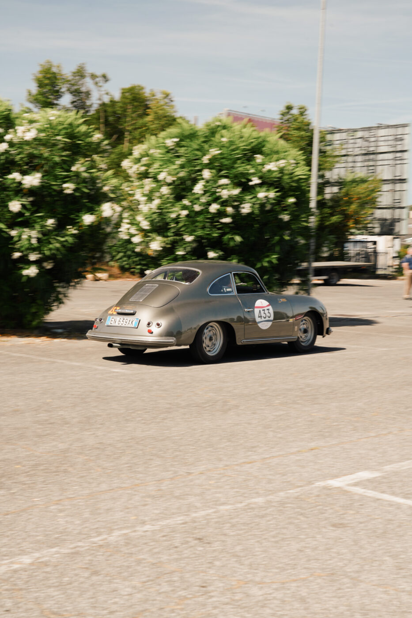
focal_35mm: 50
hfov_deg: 27.0
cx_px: 206
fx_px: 858
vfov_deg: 39.6
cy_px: 309
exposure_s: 1/40
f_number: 11
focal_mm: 50
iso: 100
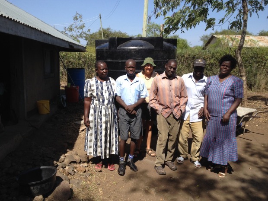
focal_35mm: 35
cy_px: 100
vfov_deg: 40.7
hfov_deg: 52.6
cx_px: 134
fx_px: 271
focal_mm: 4.28
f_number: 2.4
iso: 50
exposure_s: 1/1255
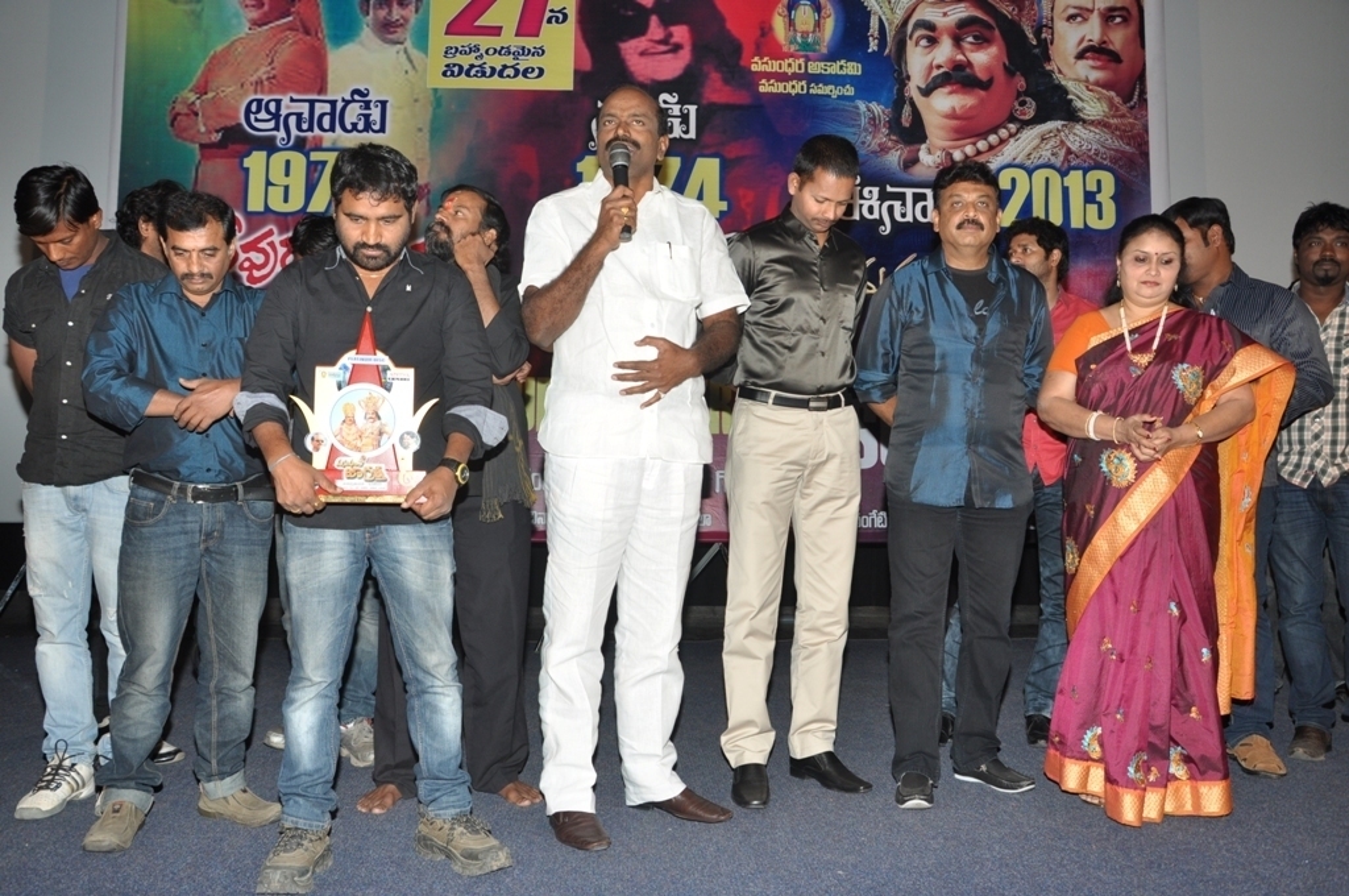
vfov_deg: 41.6
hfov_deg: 59.6
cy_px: 448
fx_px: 1179
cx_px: 674
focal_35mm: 32
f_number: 5.6
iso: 320
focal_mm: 21
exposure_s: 1/125
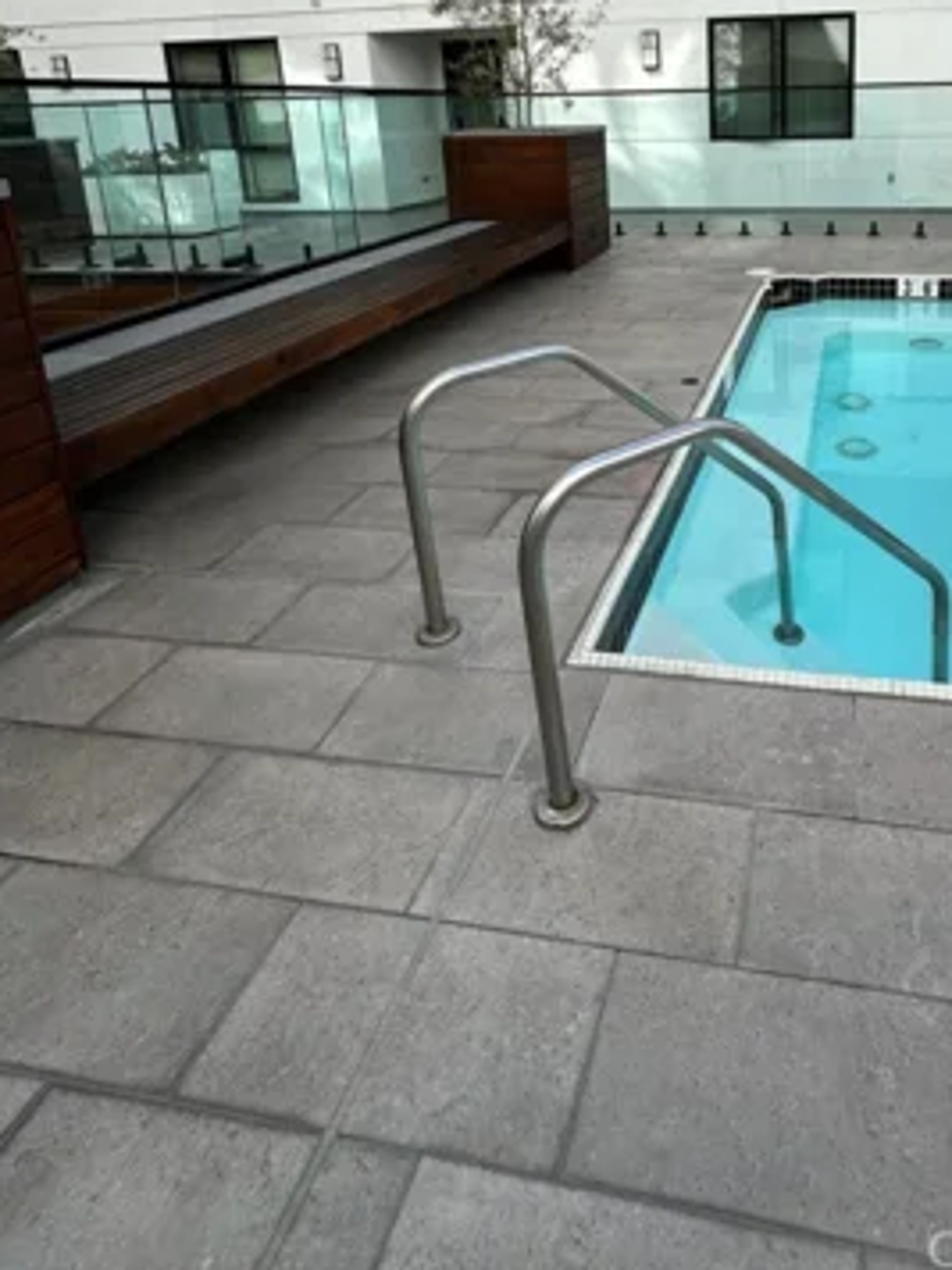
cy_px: 278
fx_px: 807
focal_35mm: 22
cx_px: 717
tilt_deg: -12.1
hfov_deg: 57.9
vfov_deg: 69.9
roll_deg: +0.3
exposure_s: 1/917
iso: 40
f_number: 2.2
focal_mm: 2.22
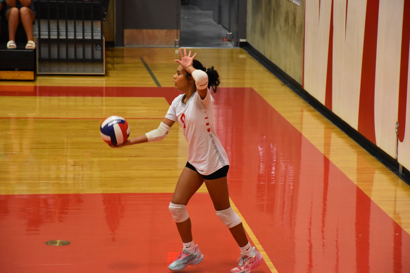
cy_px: 136
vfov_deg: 9.6
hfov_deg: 14.4
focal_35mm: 142
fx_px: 1623
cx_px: 205
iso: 3200
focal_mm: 95
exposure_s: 1/125
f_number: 5.3
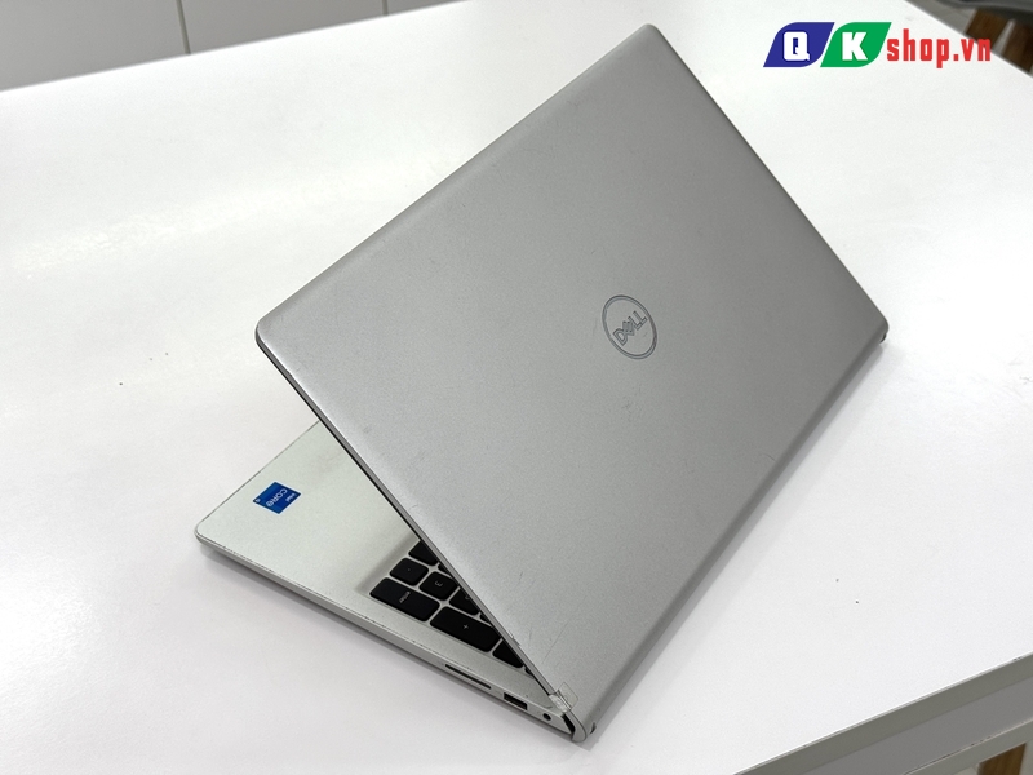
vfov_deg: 30.3
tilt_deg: -38.2
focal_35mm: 48
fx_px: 1432
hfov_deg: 39.7
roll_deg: +2.3
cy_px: 388
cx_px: 516
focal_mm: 6.76
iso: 50
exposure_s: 1/157
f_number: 1.78
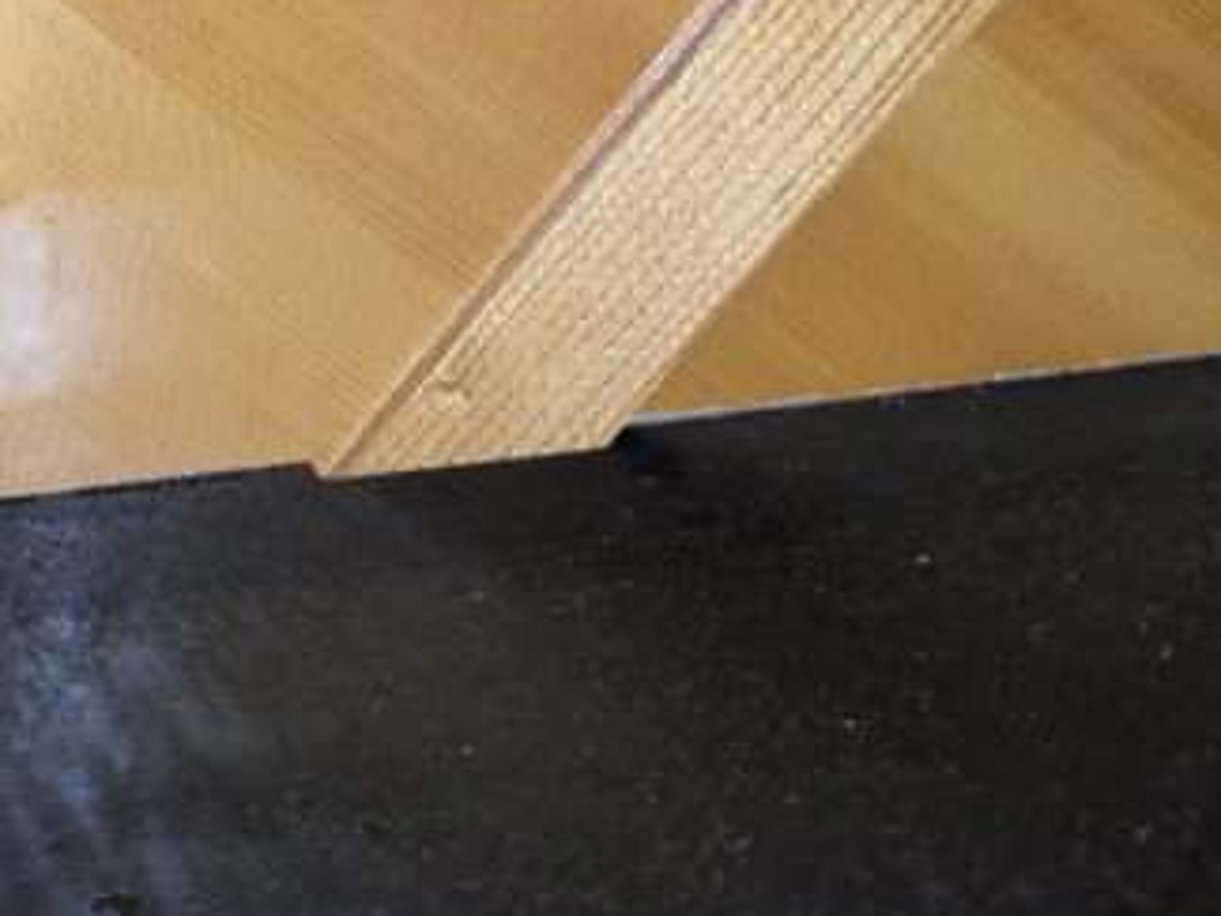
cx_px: -243
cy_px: -222
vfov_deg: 18.7
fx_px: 2610
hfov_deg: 24.0
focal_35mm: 74
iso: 487
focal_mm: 5.43
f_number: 1.89
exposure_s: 1/120
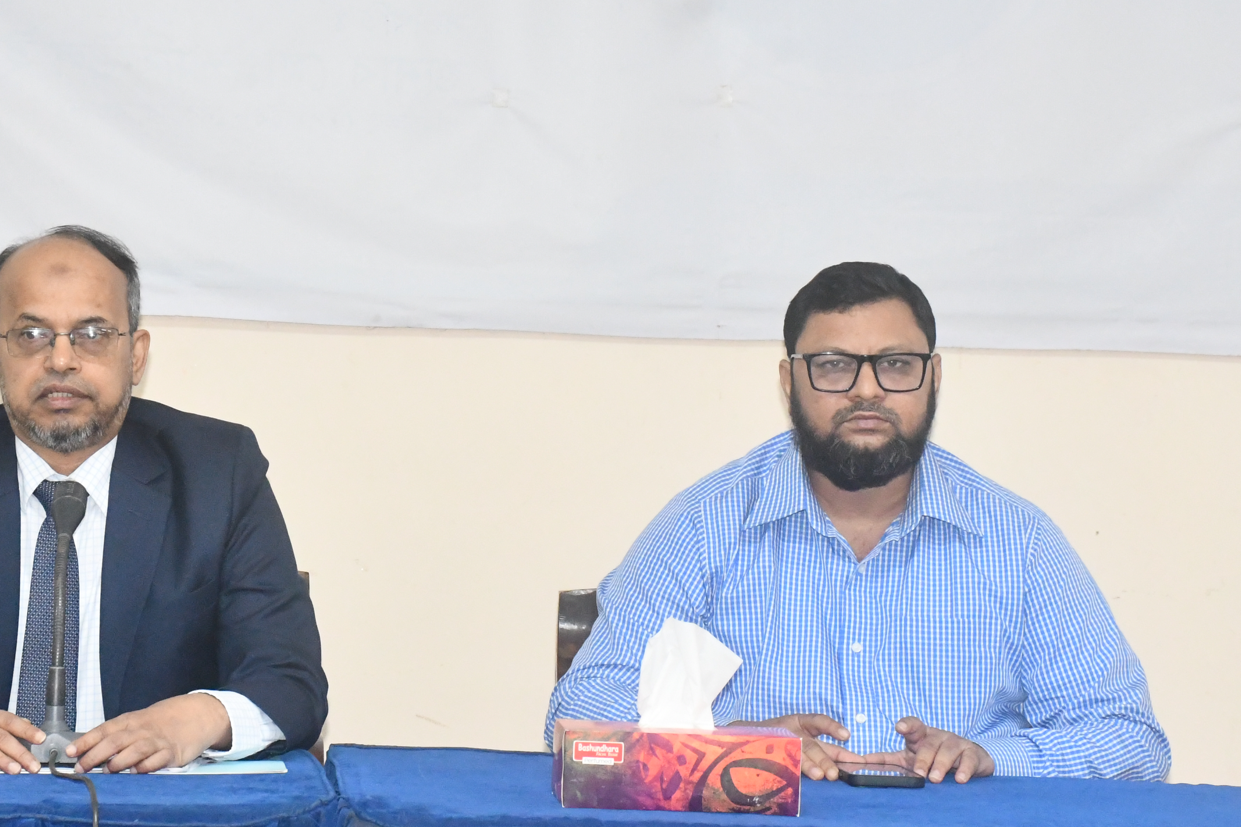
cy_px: 348
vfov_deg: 10.5
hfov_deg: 15.6
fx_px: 4516
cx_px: 448
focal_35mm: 131
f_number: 8
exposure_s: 1/160
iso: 6400
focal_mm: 56
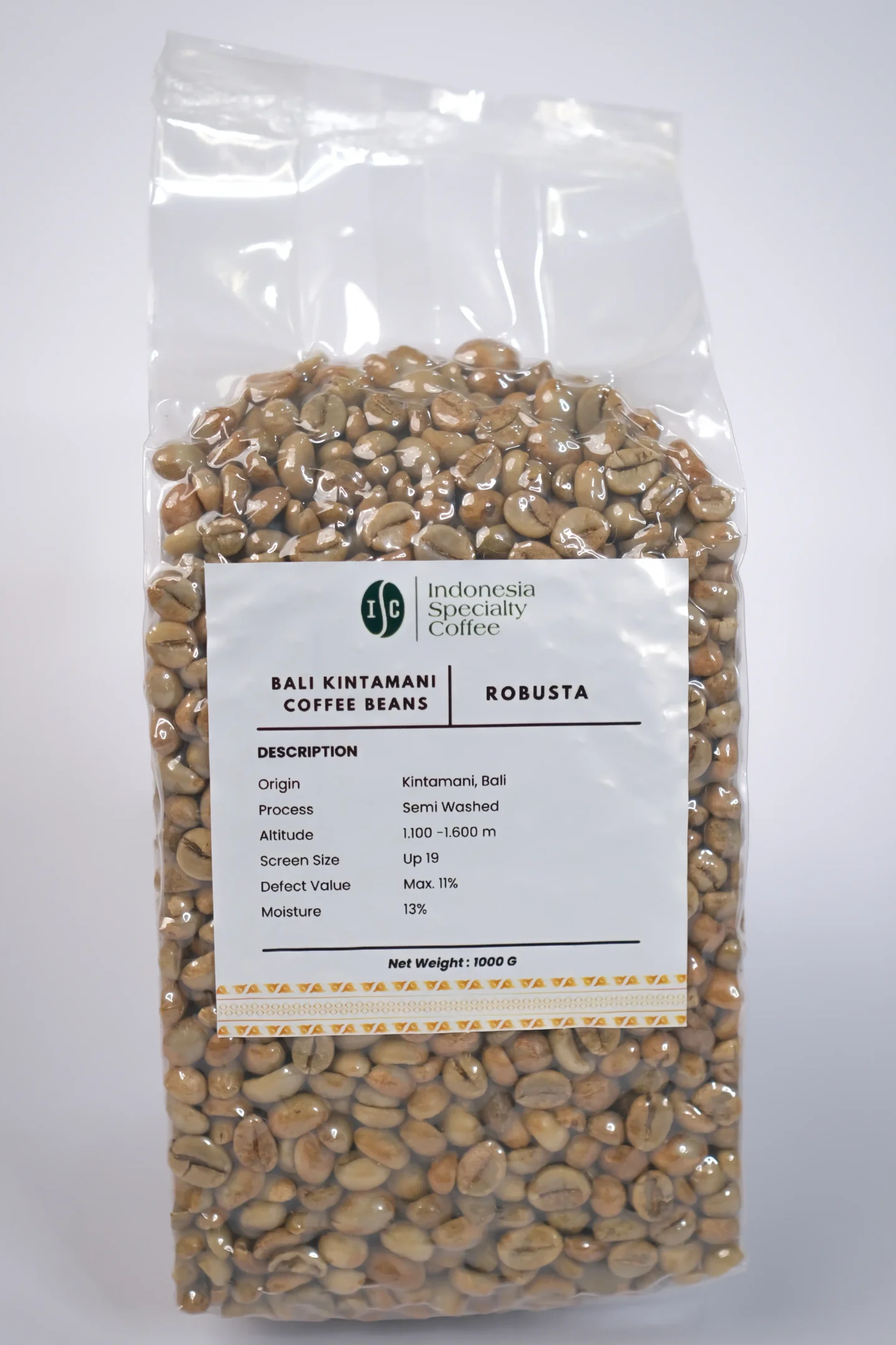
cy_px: 676
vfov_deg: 49.6
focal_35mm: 39
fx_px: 1456
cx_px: 444
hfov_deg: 34.2
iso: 250
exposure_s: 1/160
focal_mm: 23
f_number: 3.2
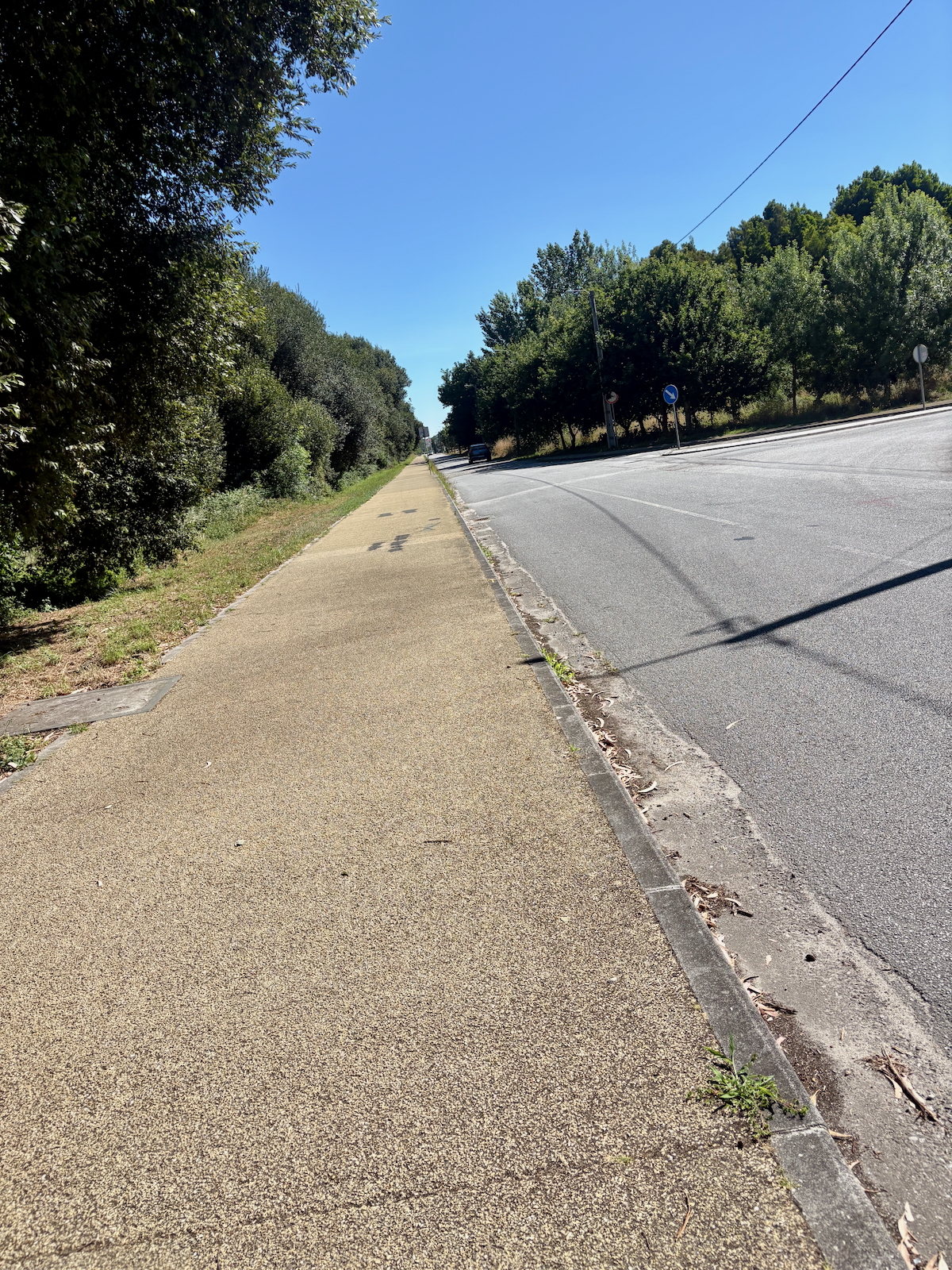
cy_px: 635
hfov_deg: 53.1
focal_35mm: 26
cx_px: 476
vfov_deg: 67.3
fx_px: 953
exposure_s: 1/3125
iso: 50
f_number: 1.6
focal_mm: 5.96
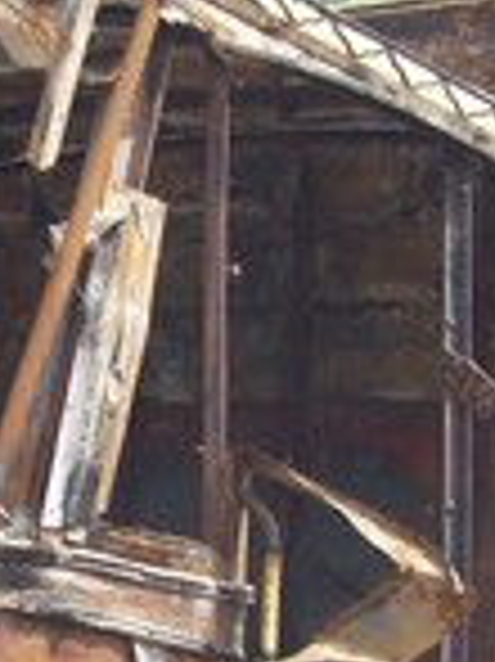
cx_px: 144
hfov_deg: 9.4
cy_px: 680
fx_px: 2998
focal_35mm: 157
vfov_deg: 12.4
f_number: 2.7
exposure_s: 1/522
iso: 80
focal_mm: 6
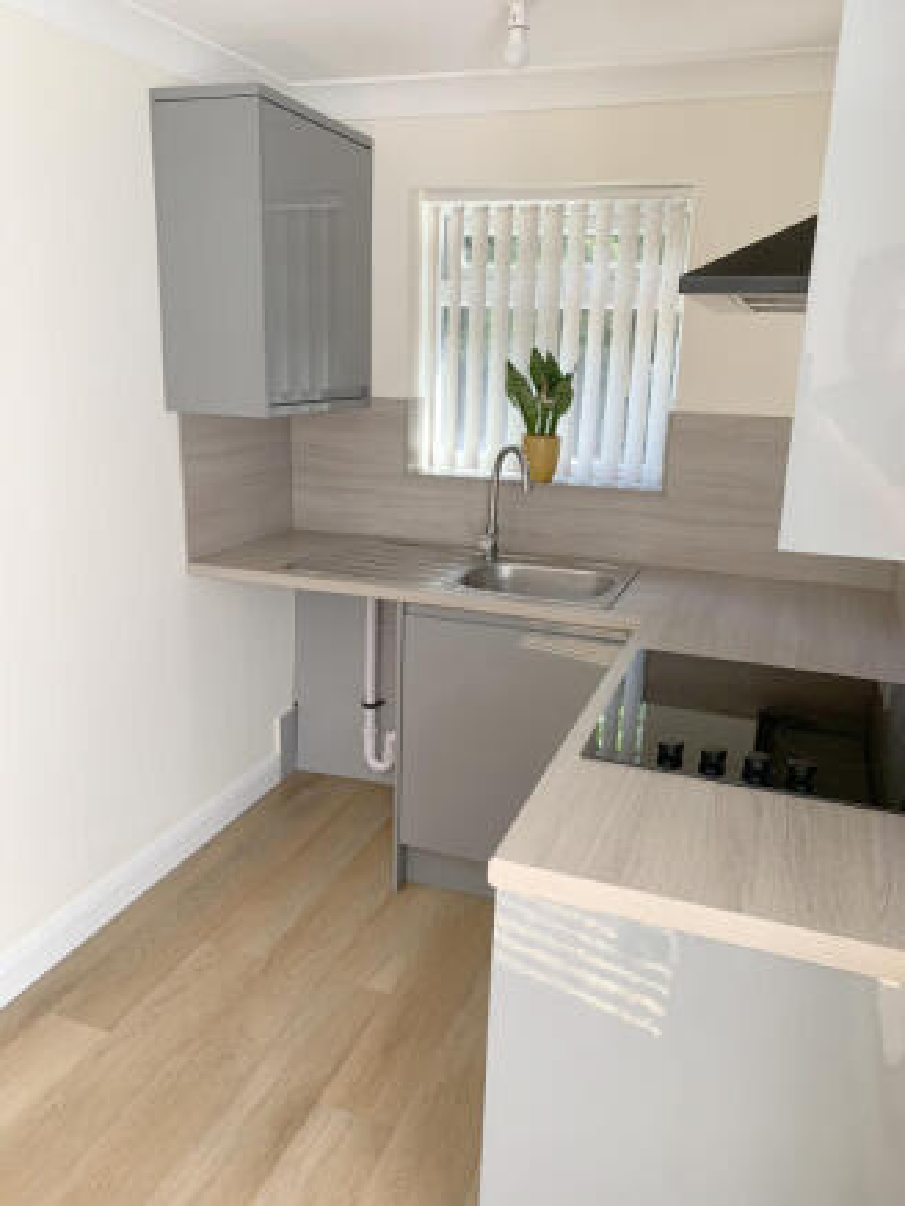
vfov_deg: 67.3
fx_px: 906
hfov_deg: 53.1
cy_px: 603
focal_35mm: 26
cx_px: 452
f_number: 1.8
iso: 64
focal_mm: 4.25
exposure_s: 1/122
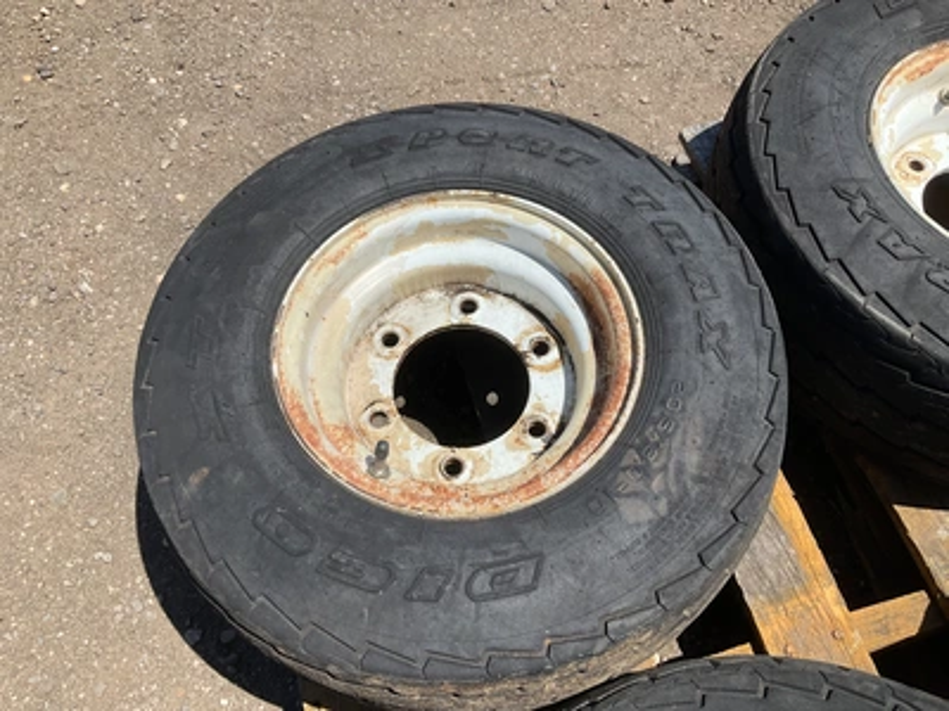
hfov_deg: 61.7
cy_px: 356
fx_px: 795
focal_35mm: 29
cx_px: 474
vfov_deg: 48.2
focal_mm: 3
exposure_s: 1/2141
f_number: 1.8
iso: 25
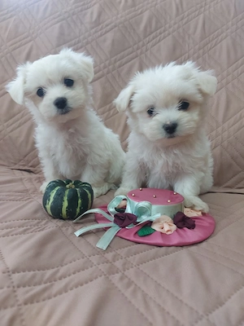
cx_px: 122
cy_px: 163
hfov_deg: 56.8
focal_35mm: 24
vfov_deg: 71.6
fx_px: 226
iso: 160
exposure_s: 1/50
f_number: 1.8
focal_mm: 5.23
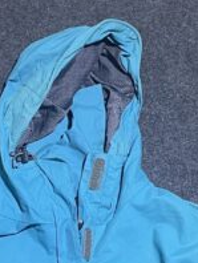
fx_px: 533
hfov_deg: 21.0
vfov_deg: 24.0
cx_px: 64
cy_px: 350
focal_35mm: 70
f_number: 1.6
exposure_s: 1/50
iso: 100
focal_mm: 4.2
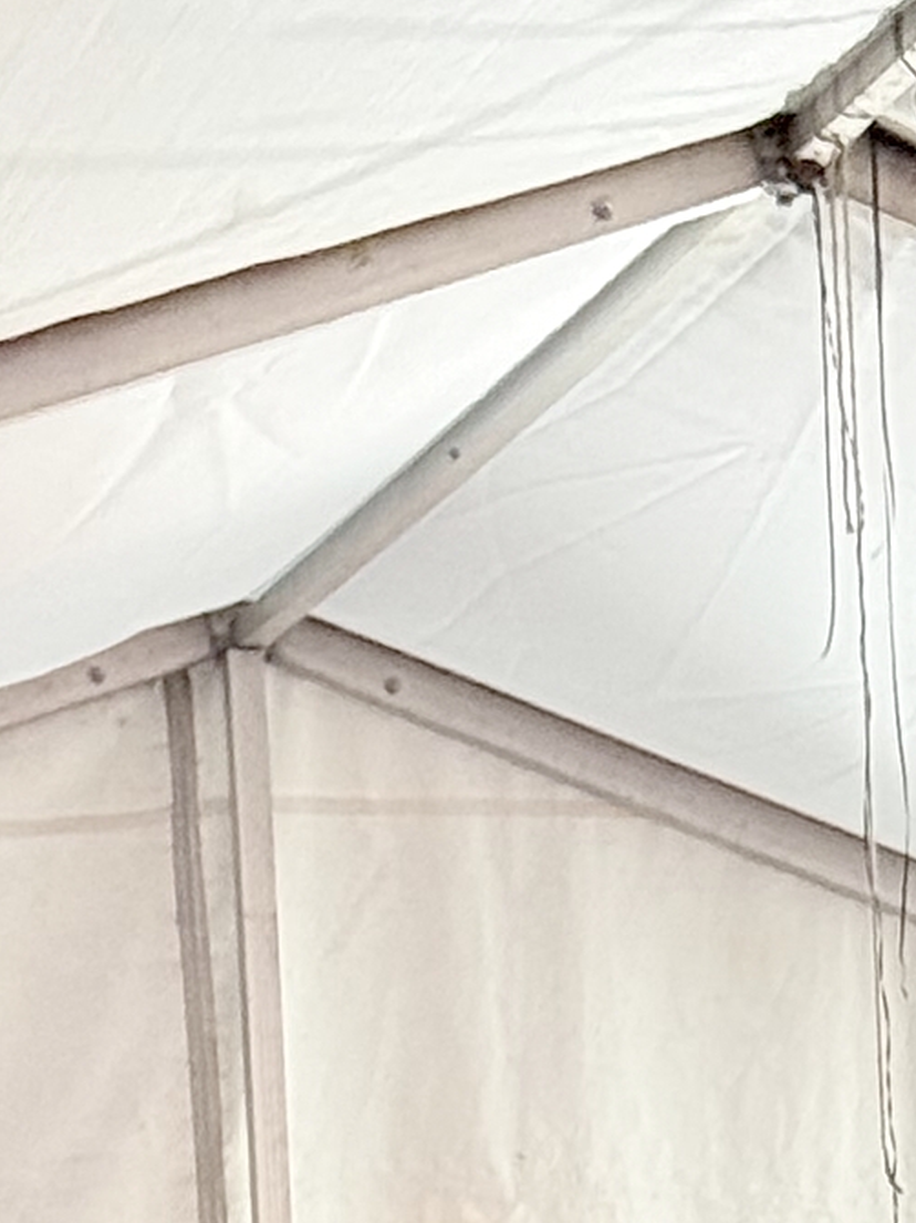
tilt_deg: -0.9
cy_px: 2314
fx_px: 7767
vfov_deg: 8.6
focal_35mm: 220
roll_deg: +1.9
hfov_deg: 6.7
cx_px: 1377
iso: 640
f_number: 1.78
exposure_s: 1/20
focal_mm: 6.76
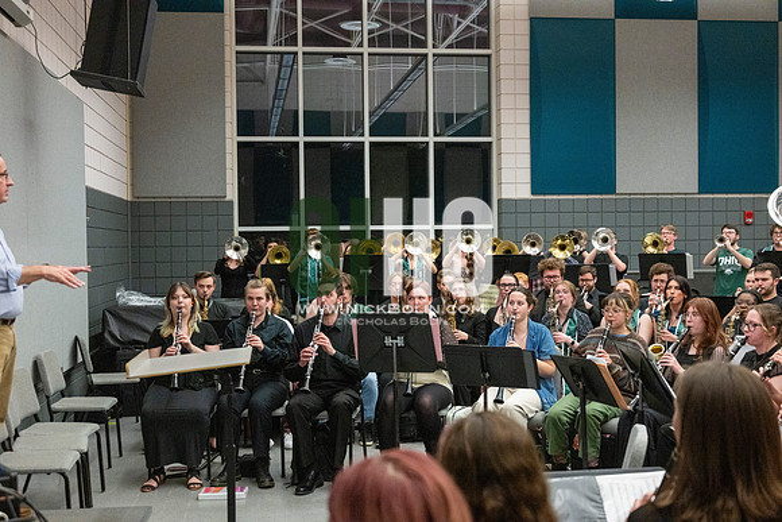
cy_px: 261
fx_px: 956
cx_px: 391
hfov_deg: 44.5
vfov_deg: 30.5
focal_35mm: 44
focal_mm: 44
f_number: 4
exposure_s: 1/500
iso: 10000
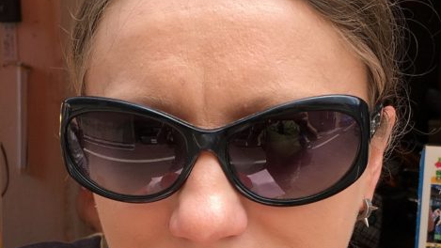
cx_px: 196
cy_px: 277
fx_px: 807
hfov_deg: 30.5
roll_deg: -1.5
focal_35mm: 69
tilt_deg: -15.8
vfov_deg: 16.9
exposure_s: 1/239
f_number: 2.2
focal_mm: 4.15
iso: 25
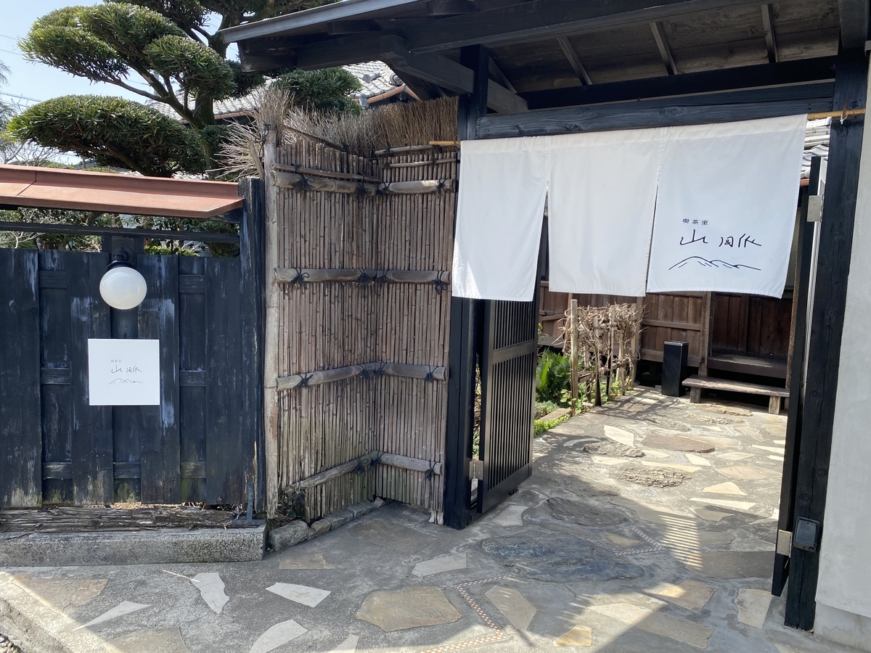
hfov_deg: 67.3
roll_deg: -1.7
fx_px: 654
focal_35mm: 26
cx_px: 436
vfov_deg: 53.1
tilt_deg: -5.4
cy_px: 326
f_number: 1.8
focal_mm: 4.25
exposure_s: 1/934
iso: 32
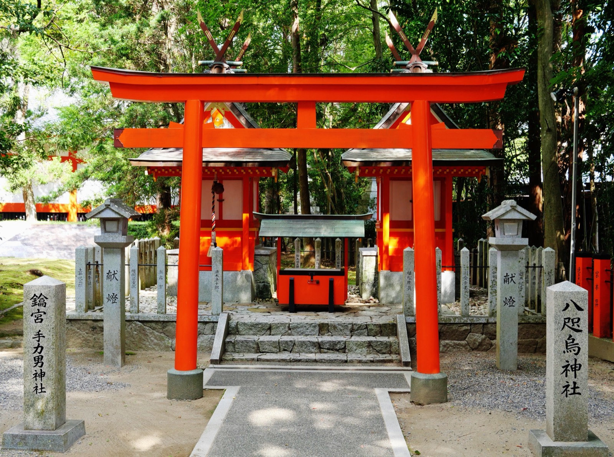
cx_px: 307
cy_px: 228
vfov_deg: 32.7
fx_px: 778
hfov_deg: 43.1
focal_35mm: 44
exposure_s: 1/60
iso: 400
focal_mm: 22
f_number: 8
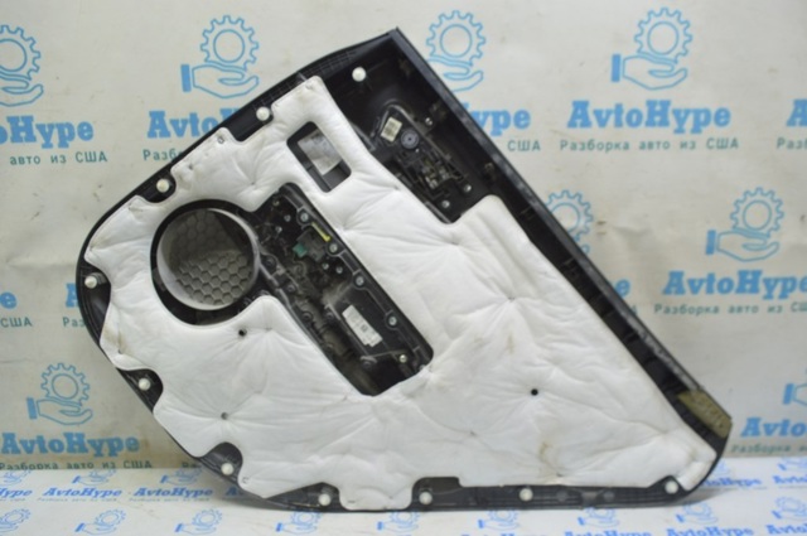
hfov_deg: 59.6
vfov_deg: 41.6
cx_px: 404
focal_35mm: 32
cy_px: 268
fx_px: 705
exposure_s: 1/20
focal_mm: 21
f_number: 5.6
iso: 400
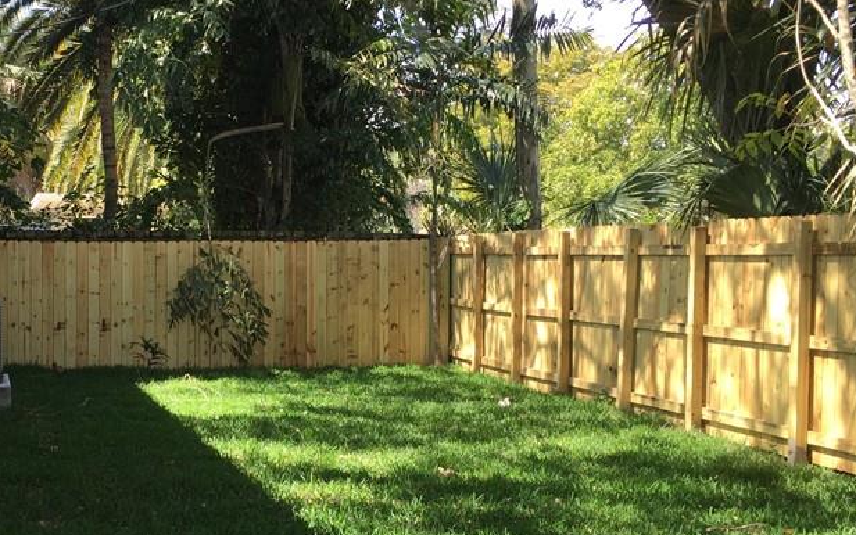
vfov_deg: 25.3
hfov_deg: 38.6
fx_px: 1190
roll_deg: -0.1
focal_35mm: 51
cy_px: 322
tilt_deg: -5.0
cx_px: 216
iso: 32
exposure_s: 1/314
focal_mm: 4.15
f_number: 2.2
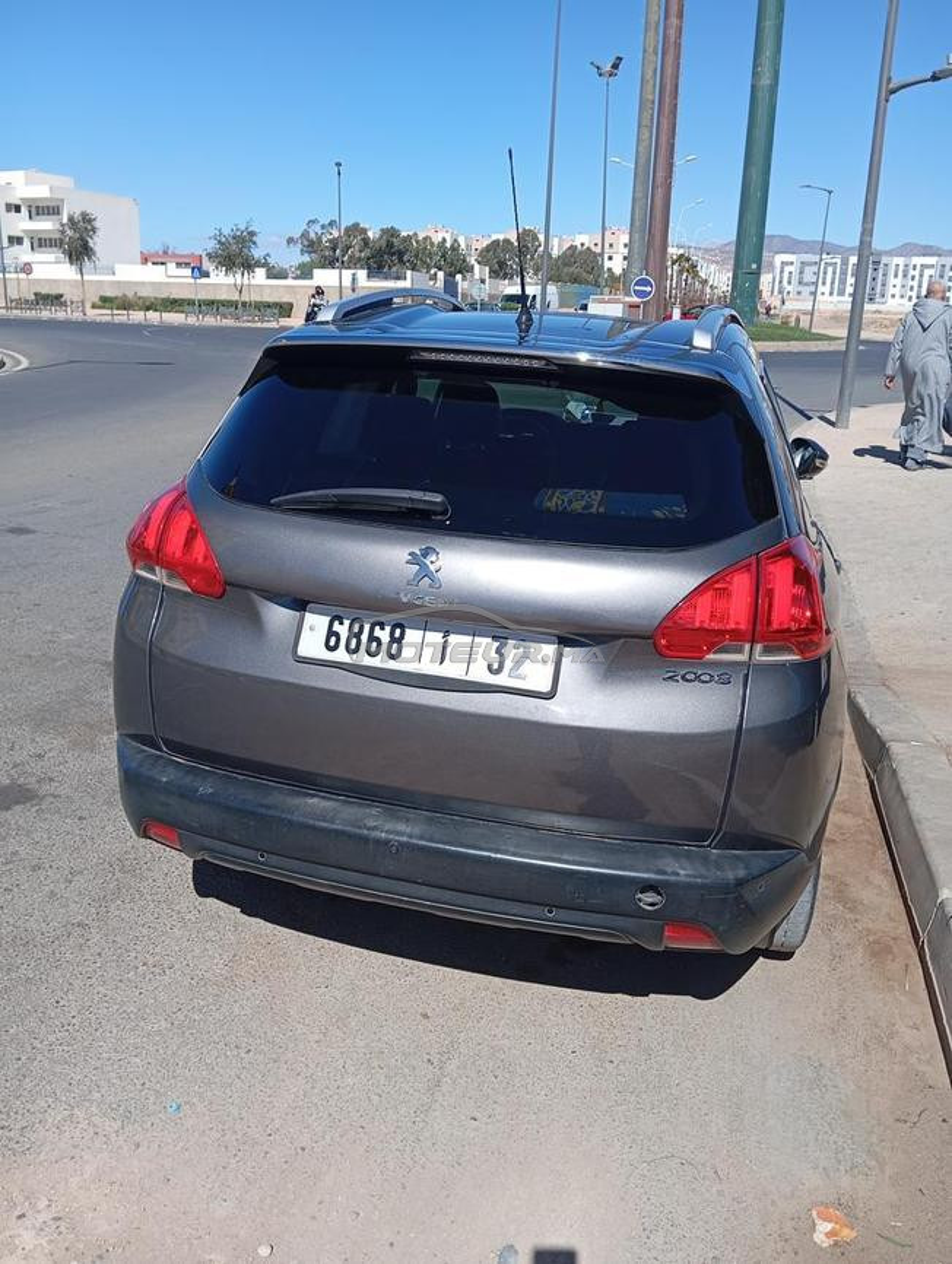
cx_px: 476
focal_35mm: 28
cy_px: 632
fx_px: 1024
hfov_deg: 49.9
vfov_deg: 63.4
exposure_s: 1/888
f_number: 1.8
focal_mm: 4.22
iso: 110
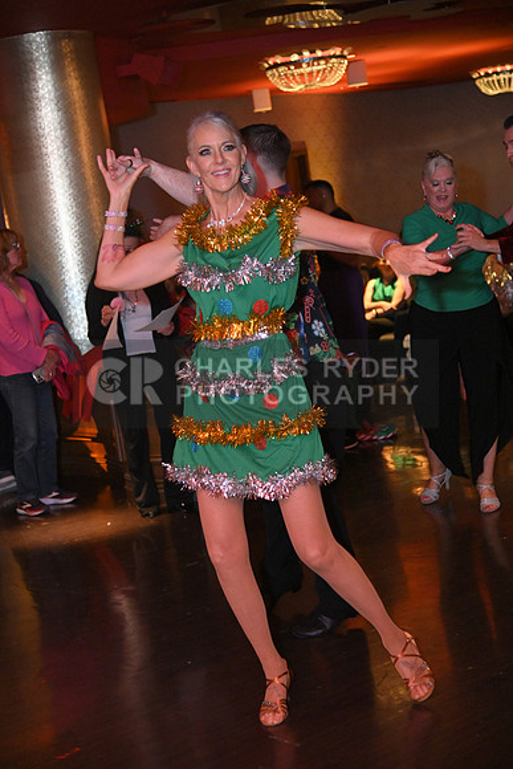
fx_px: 1388
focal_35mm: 65
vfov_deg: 31.0
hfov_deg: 20.9
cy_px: 384
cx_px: 256
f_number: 4
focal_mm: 65
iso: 4000
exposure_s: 1/100
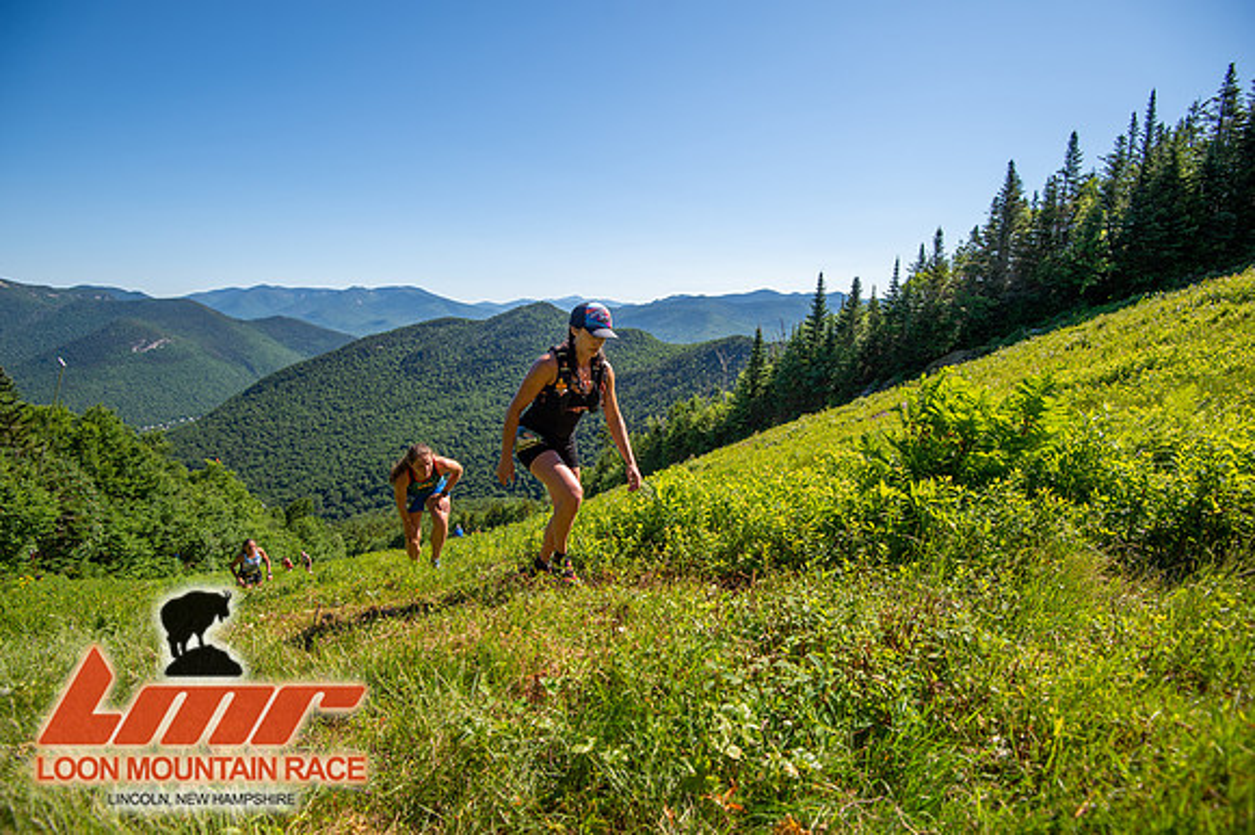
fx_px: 557
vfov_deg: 73.7
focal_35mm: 16
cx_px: 628
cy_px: 418
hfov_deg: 96.8
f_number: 5
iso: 100
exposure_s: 1/500
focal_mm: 16
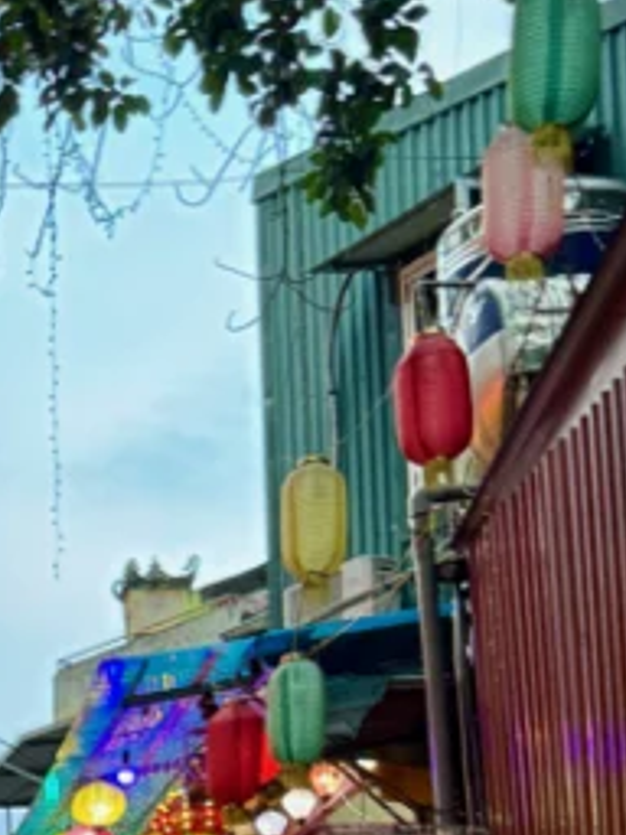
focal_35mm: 96
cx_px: -424
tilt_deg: +6.7
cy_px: 1164
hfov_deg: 14.0
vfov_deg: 18.6
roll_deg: +1.7
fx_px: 2315
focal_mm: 6.76
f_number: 1.78
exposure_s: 1/50
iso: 200
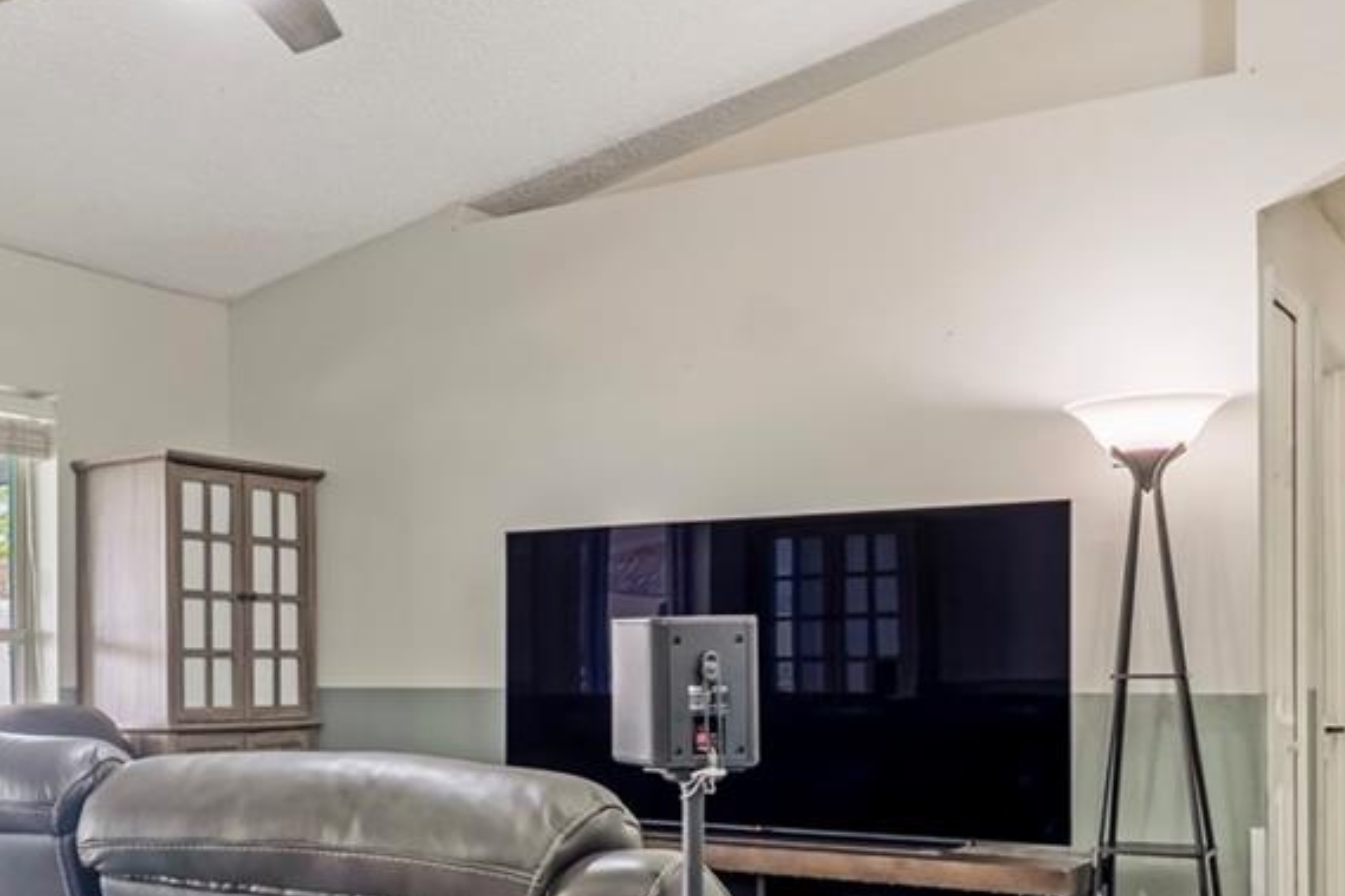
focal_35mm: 46
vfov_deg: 28.5
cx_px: -59
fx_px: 1733
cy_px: 679
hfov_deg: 37.1
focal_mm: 11
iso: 250
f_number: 9
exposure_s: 1/125
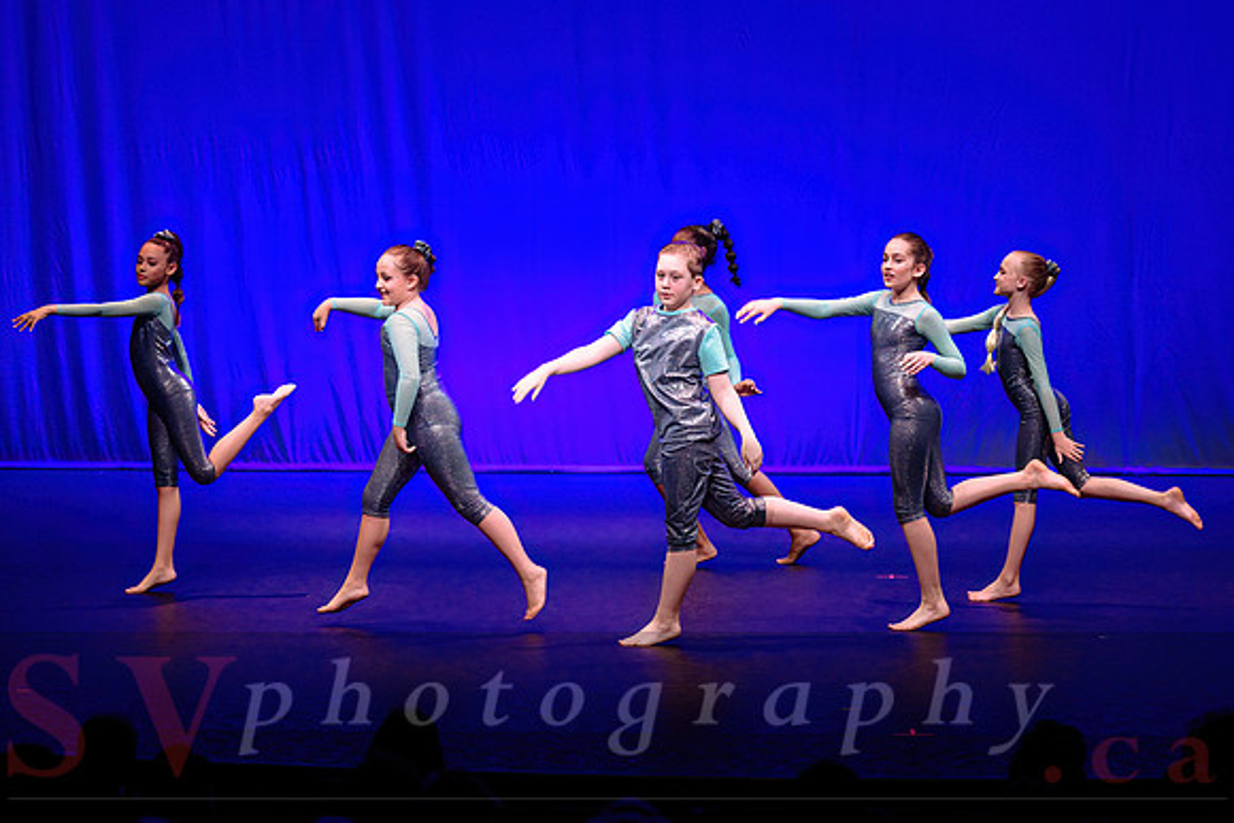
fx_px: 4194
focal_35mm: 122
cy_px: 322
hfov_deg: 16.7
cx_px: 668
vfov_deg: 11.2
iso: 1600
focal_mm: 100
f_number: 2.8
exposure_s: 1/400
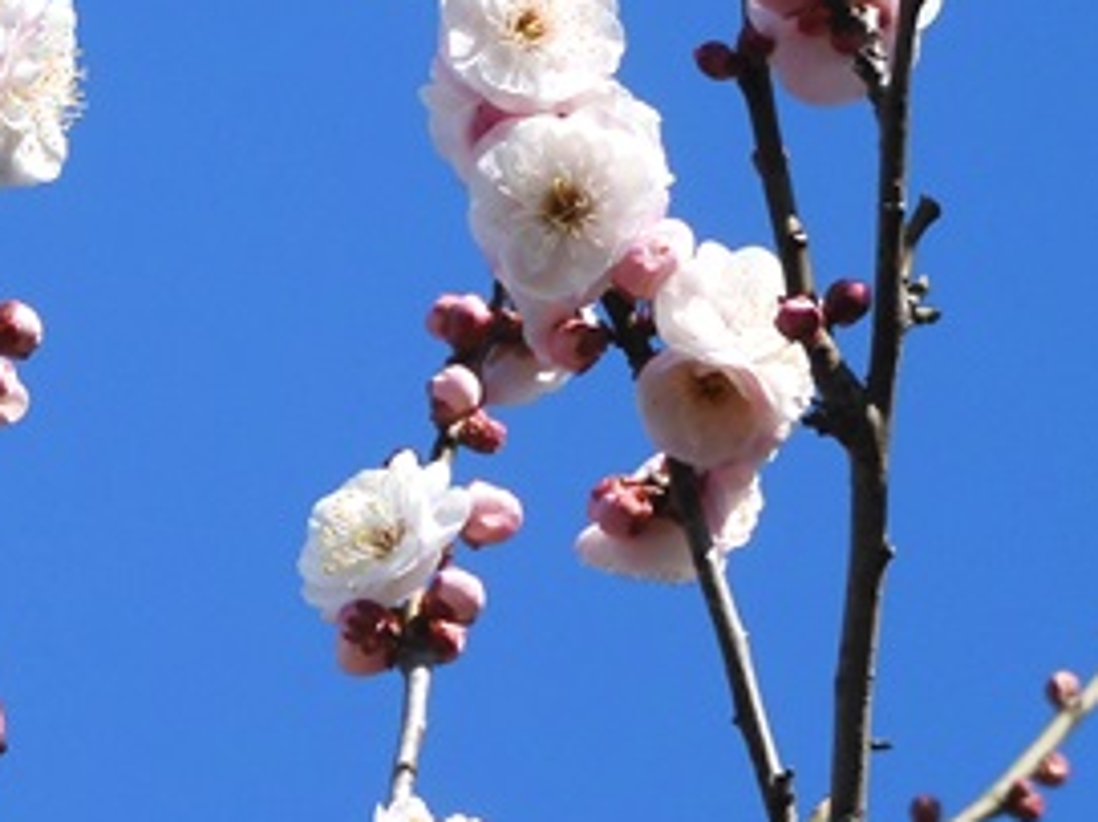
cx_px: 73
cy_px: 575
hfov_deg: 4.4
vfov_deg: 3.3
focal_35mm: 447
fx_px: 14172
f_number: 5.6
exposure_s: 1/400
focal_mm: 40.1
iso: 100
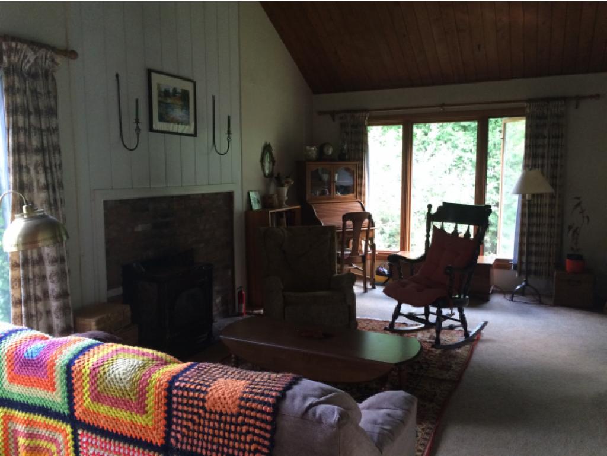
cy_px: 228
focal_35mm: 29
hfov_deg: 61.6
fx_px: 509
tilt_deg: -7.1
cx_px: 304
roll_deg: +0.3
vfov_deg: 48.3
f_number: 2.2
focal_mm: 4.15
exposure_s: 1/30
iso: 200
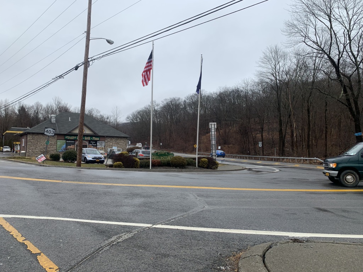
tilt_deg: +5.0
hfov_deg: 67.3
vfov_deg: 53.1
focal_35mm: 26
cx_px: 182
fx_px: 273
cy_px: 136
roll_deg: +0.0
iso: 25
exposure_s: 1/474
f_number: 1.8
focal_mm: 4.25
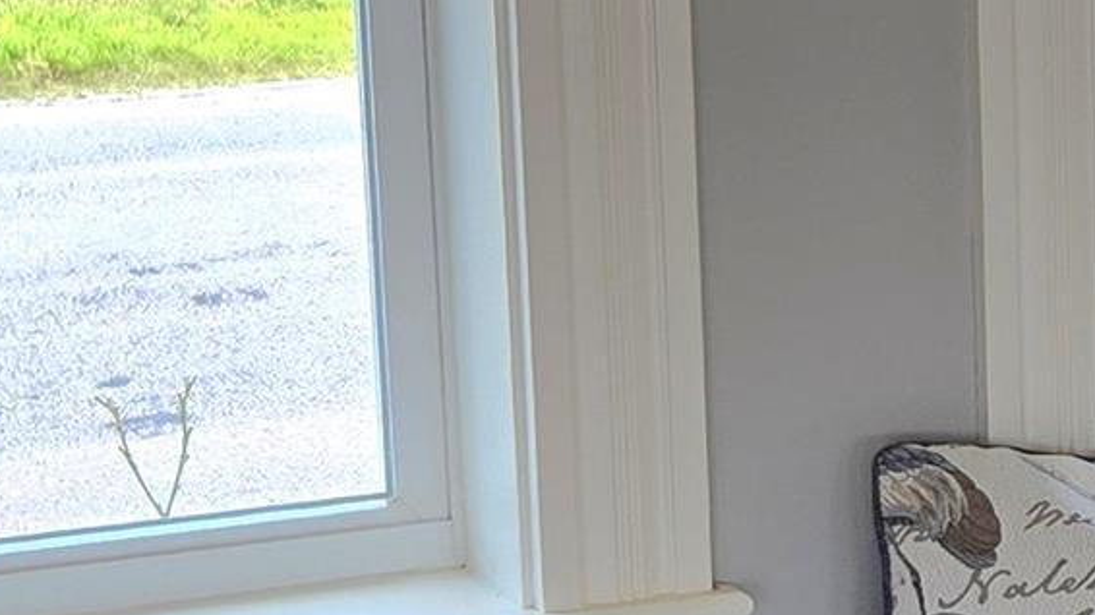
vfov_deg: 8.9
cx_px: 1675
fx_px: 3948
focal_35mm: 136
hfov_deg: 14.6
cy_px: 325
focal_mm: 5.4
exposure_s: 1/189
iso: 25
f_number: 1.8
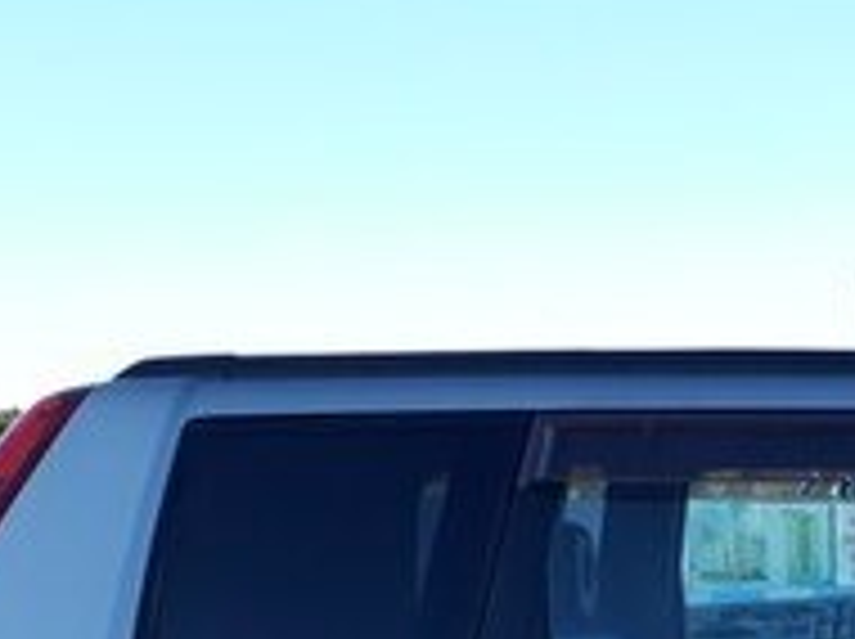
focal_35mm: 94
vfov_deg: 14.9
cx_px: 1161
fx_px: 2319
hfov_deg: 19.1
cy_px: 866
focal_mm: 3.6
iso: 40
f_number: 1.9
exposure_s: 1/478
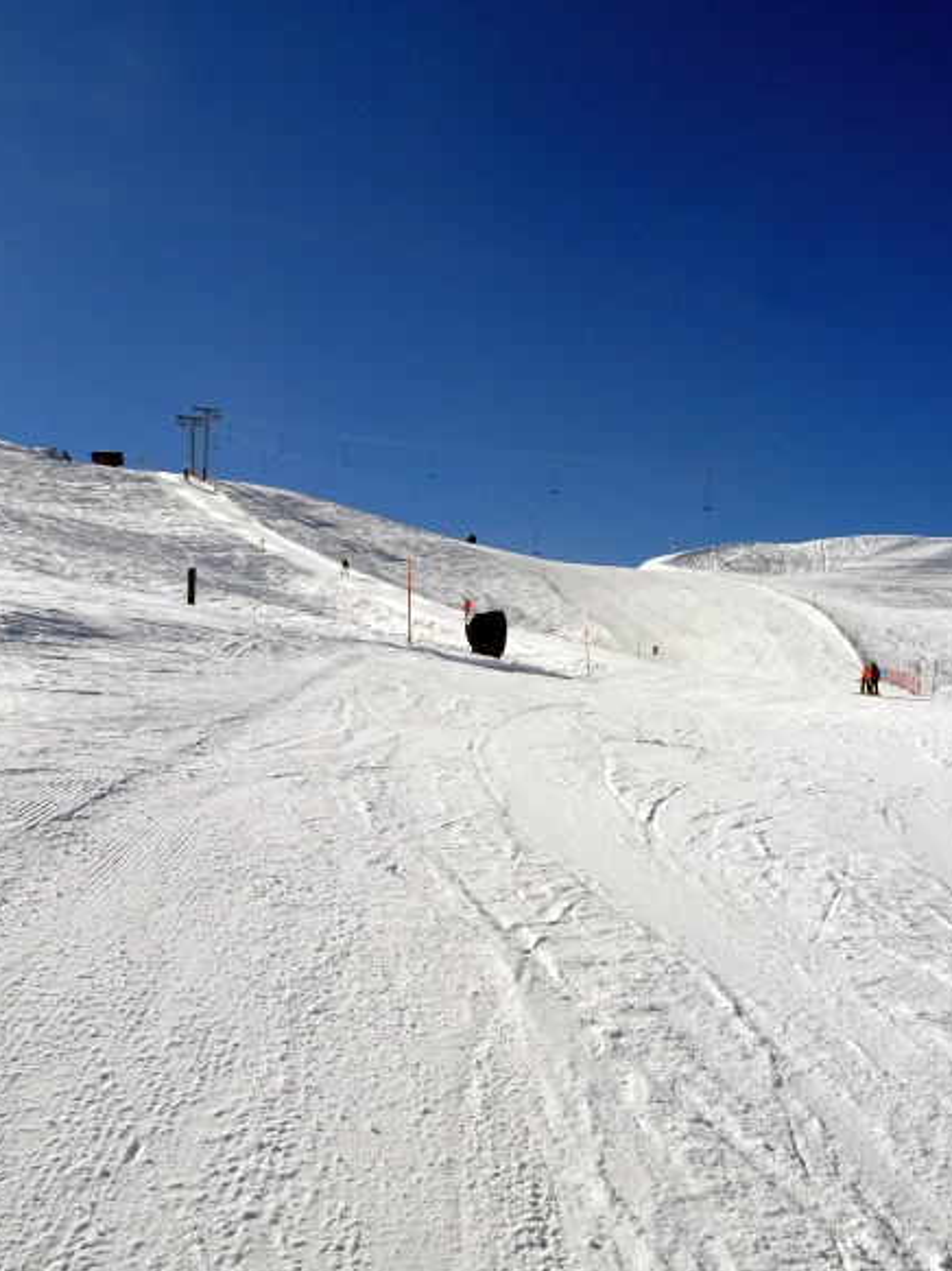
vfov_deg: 55.4
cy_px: 651
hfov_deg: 42.5
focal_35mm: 33
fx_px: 1211
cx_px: 616
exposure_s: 1/2000
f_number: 4
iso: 80
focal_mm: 4.1
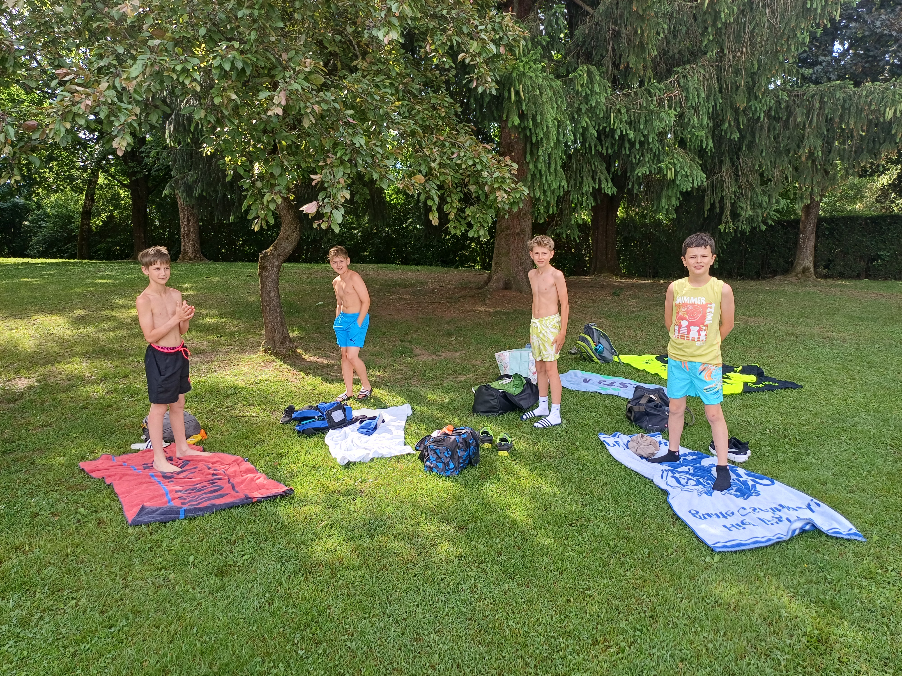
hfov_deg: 69.4
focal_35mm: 25
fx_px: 651
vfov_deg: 54.9
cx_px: 451
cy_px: 338
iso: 50
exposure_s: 1/198
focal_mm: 4.65
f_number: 1.8
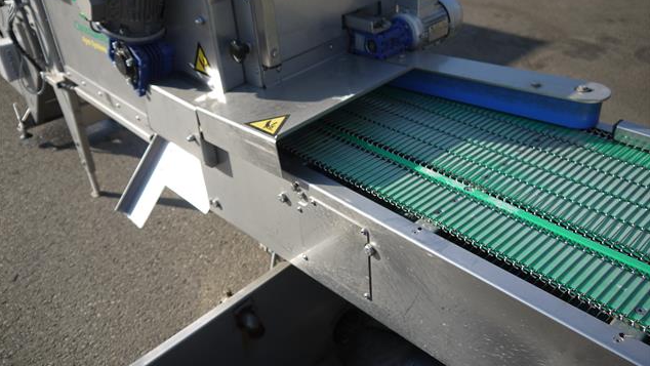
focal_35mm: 33
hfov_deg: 59.5
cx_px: 324
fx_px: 569
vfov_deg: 35.6
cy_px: 153
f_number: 3.6
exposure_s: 1/800
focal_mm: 15
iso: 100
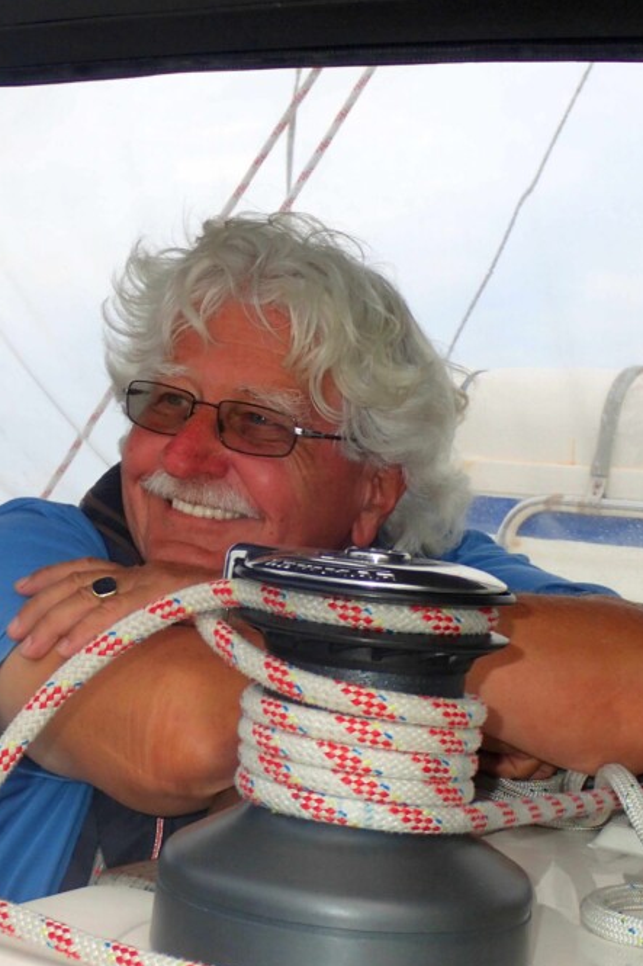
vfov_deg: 29.3
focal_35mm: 69
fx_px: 1849
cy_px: 486
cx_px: 328
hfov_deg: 19.7
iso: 100
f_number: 4.5
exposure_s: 1/320
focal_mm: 9
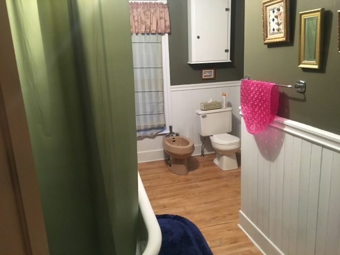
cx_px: 170
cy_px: 128
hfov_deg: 61.7
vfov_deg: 48.2
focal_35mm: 29
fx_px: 285
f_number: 2.2
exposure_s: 1/15
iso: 320
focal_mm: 4.15
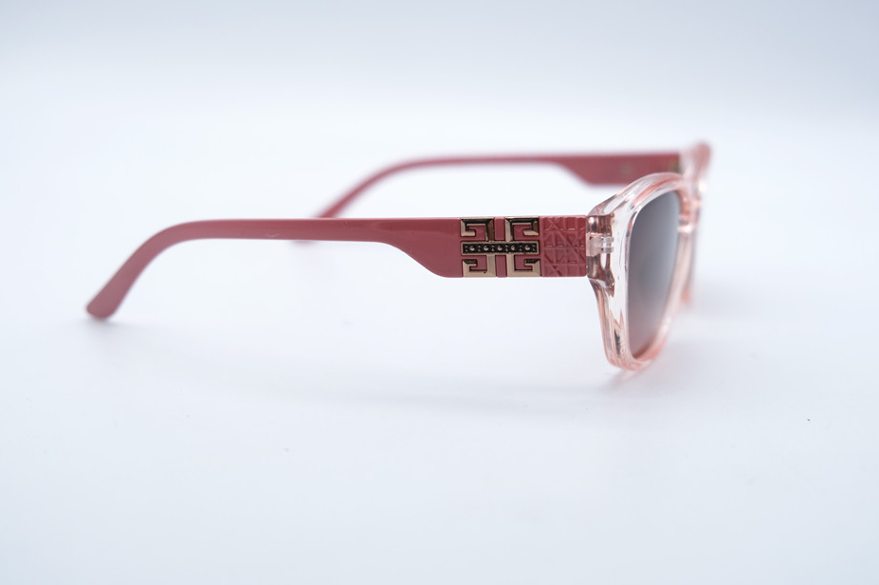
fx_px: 1001
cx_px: 430
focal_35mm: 41
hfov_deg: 47.4
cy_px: 280
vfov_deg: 32.6
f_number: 3.2
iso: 200
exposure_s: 1/1000
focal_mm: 25.4
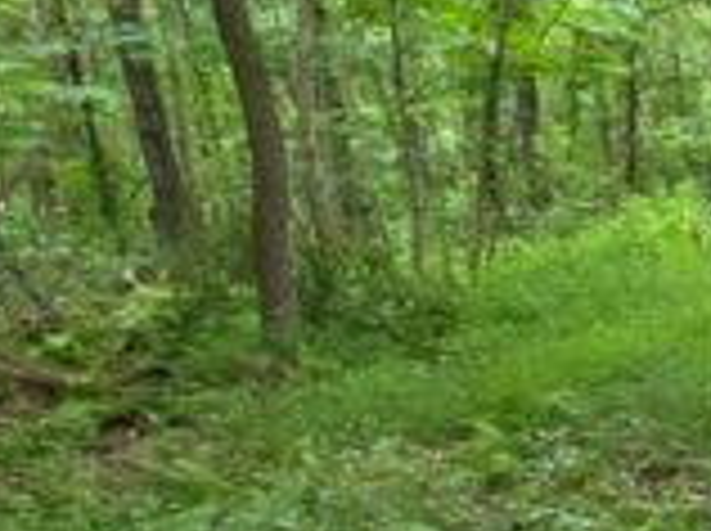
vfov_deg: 22.0
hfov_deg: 18.3
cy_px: 396
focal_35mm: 66
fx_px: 1354
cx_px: 1454
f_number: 1.9
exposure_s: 1/60
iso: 400
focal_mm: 2.2
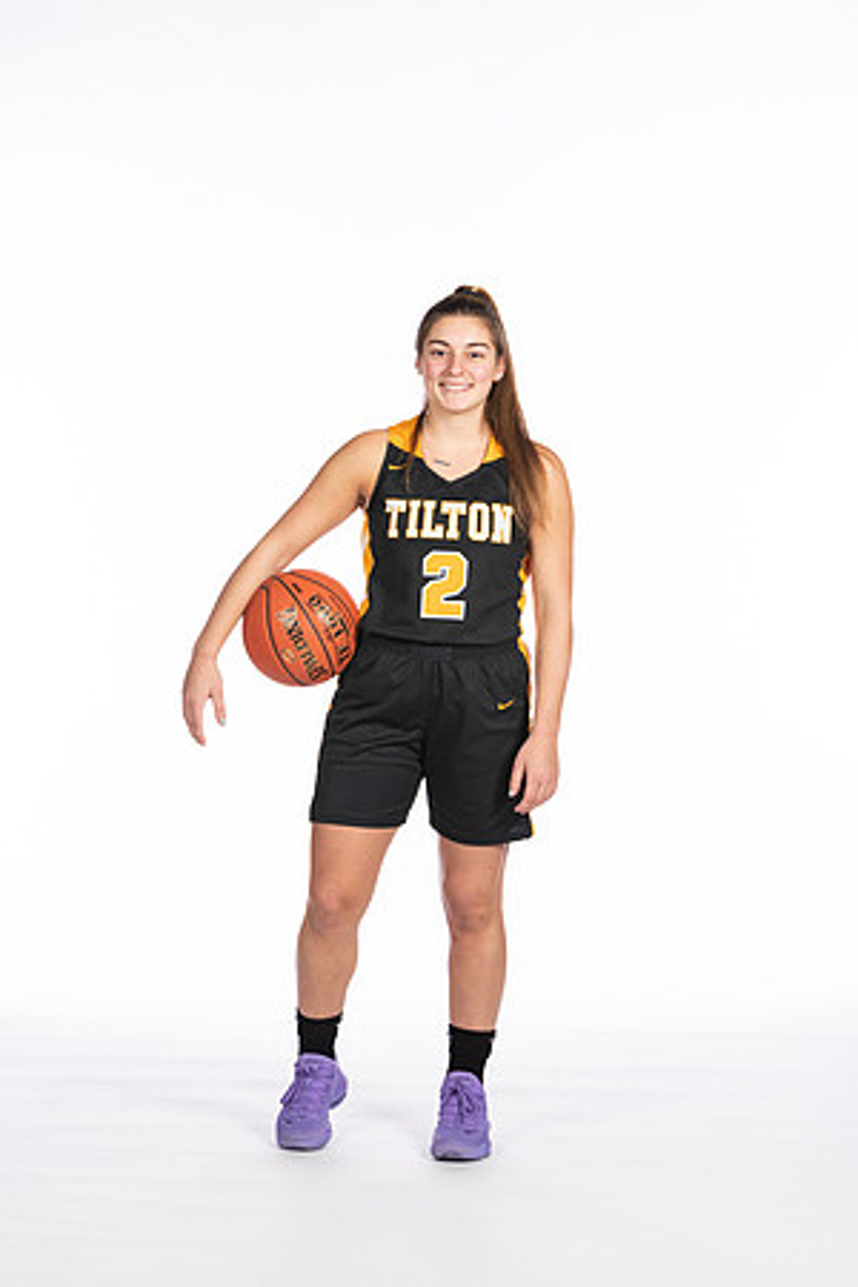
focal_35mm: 105
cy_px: 644
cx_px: 429
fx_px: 3753
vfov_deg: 19.5
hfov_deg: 13.0
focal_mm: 70
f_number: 5
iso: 100
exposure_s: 1/100
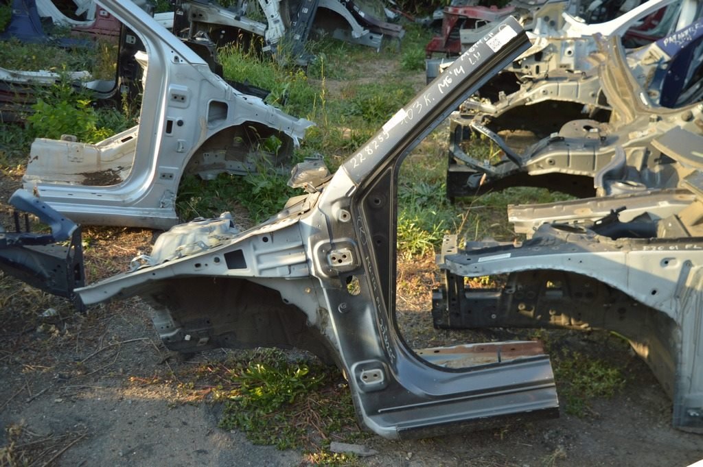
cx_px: 352
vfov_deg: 39.9
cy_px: 234
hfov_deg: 57.3
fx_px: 644
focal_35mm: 33
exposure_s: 1/500
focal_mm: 22
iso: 400
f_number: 3.8
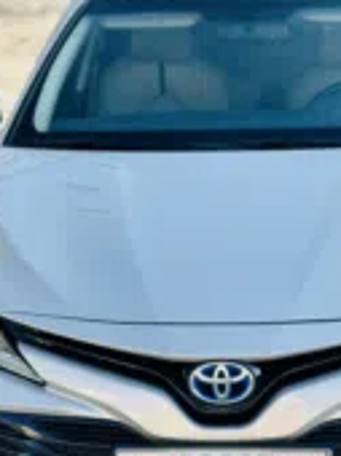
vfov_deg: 17.4
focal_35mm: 113
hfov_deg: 13.1
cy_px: 335
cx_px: 223
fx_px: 1488
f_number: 1.78
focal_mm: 6.76
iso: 64
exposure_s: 1/1597
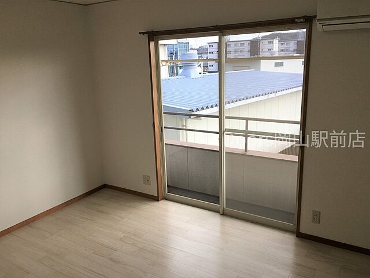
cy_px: 139
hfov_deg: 61.7
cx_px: 185
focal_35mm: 29
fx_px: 310
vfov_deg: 48.2
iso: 25
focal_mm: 4.15
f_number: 2.2
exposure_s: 1/368
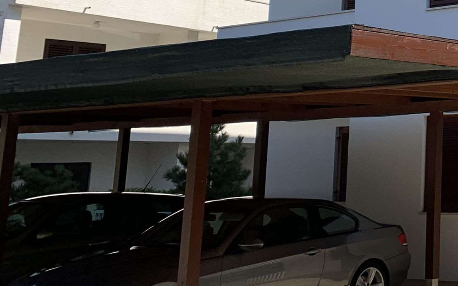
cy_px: -34
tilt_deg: +14.3
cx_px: 581
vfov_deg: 17.9
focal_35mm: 70
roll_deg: +0.7
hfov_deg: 25.6
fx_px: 874
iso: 25
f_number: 1.8
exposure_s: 1/2833
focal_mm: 4.25
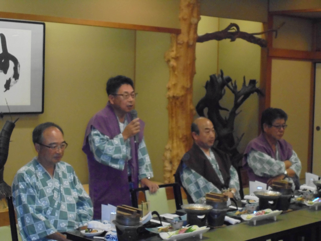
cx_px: 160
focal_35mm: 73
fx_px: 677
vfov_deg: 20.2
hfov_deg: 26.7
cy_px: 120
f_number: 6.1
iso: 800
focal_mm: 13.1
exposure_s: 1/30
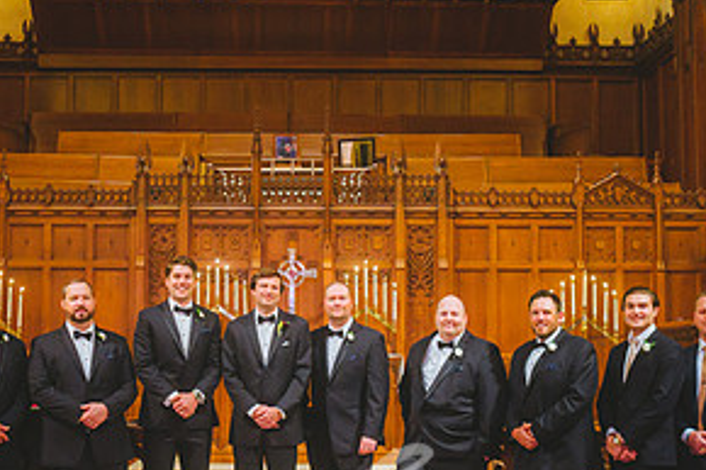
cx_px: 292
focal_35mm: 48
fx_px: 941
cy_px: 307
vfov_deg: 27.9
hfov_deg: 41.0
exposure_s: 1/100
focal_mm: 24
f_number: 4
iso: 2500
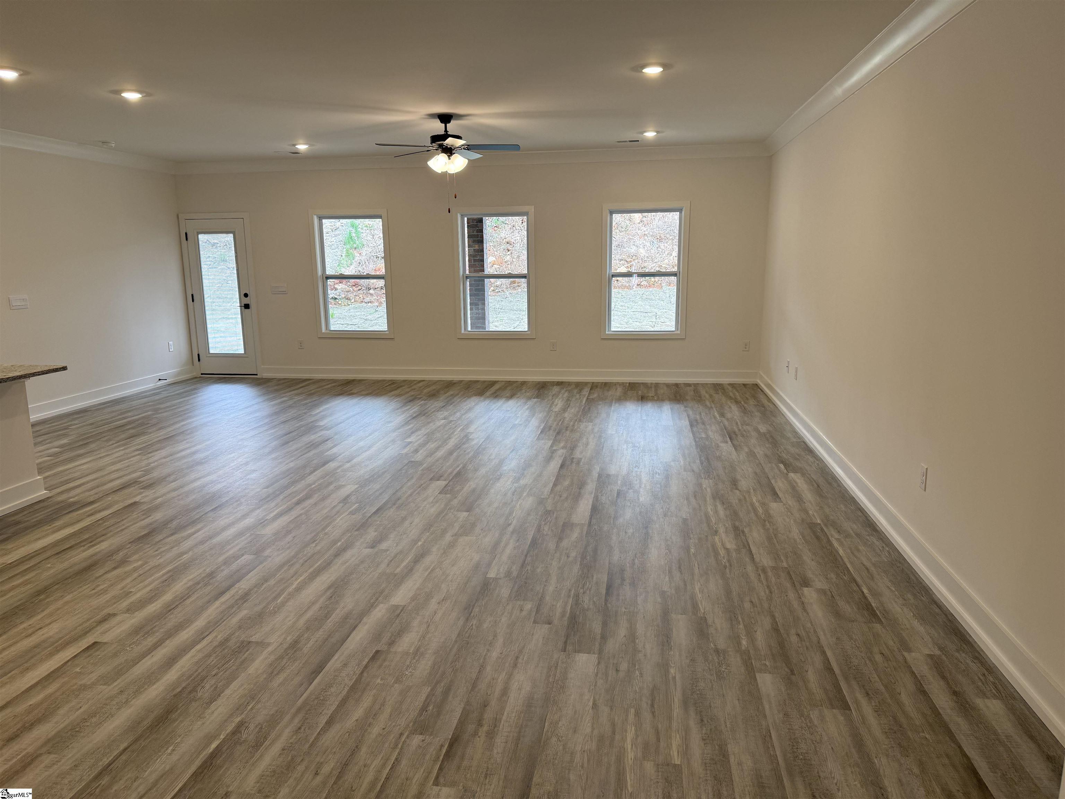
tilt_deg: -11.4
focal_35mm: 24
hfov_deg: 71.6
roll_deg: -0.2
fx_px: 738
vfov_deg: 56.8
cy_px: 400
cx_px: 532
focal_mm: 6.76
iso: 100
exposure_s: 1/120
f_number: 1.78
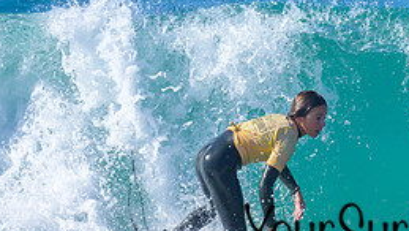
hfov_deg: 0.8
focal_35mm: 2575
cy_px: 132
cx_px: 449
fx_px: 27940
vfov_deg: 0.5
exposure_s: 1/2000
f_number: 6.3
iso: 450
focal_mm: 800
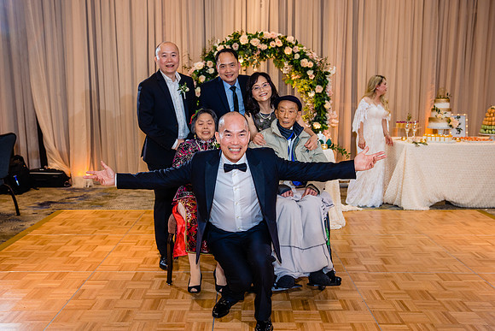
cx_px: 241
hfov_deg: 56.7
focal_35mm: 33
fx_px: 459
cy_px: 160
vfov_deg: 39.6
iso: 1000
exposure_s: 1/160
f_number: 4
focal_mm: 32
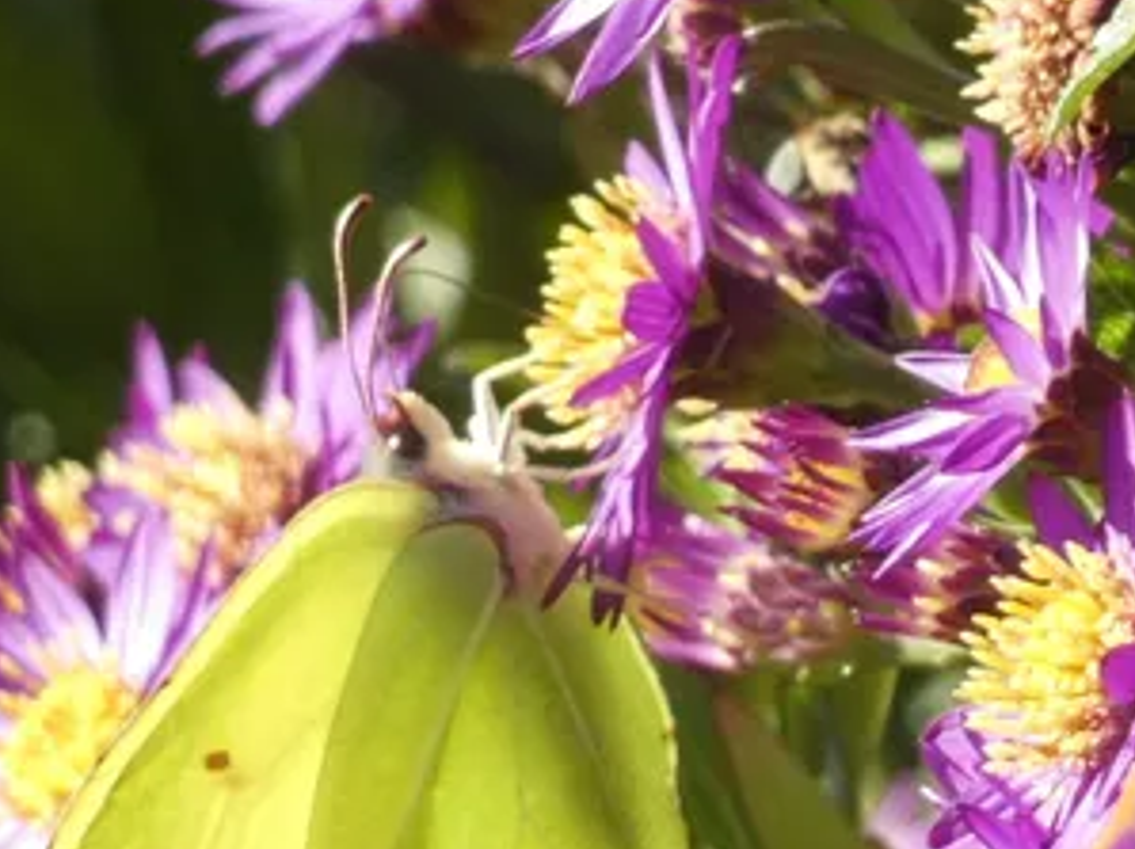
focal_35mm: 589
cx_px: 484
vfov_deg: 2.5
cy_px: 704
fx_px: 19297
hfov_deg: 3.4
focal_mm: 49.1
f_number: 5.5
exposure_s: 1/80
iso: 125
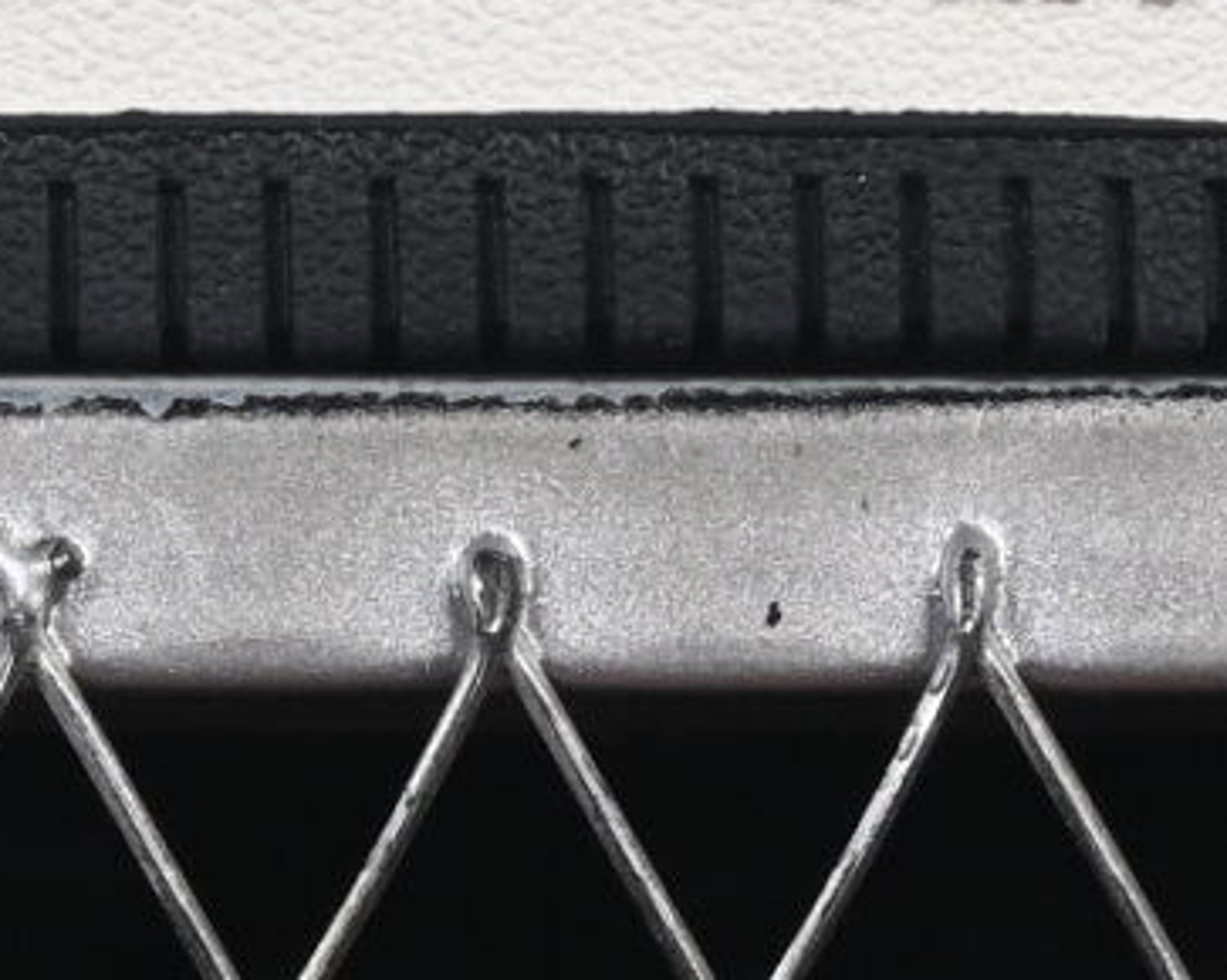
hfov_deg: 3.9
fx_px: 18039
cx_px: -994
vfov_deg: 3.1
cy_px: -1435
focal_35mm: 497
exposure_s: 1/80
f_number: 8
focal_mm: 50
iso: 160
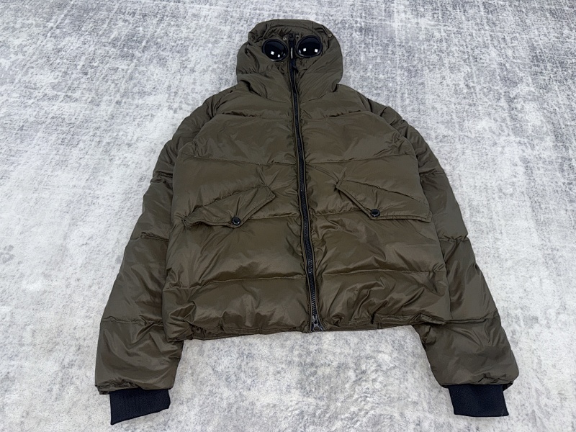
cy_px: 216
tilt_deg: -57.9
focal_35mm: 24
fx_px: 399
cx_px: 288
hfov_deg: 71.6
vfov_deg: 56.8
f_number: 1.78
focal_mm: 6.76
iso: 50
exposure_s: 1/100
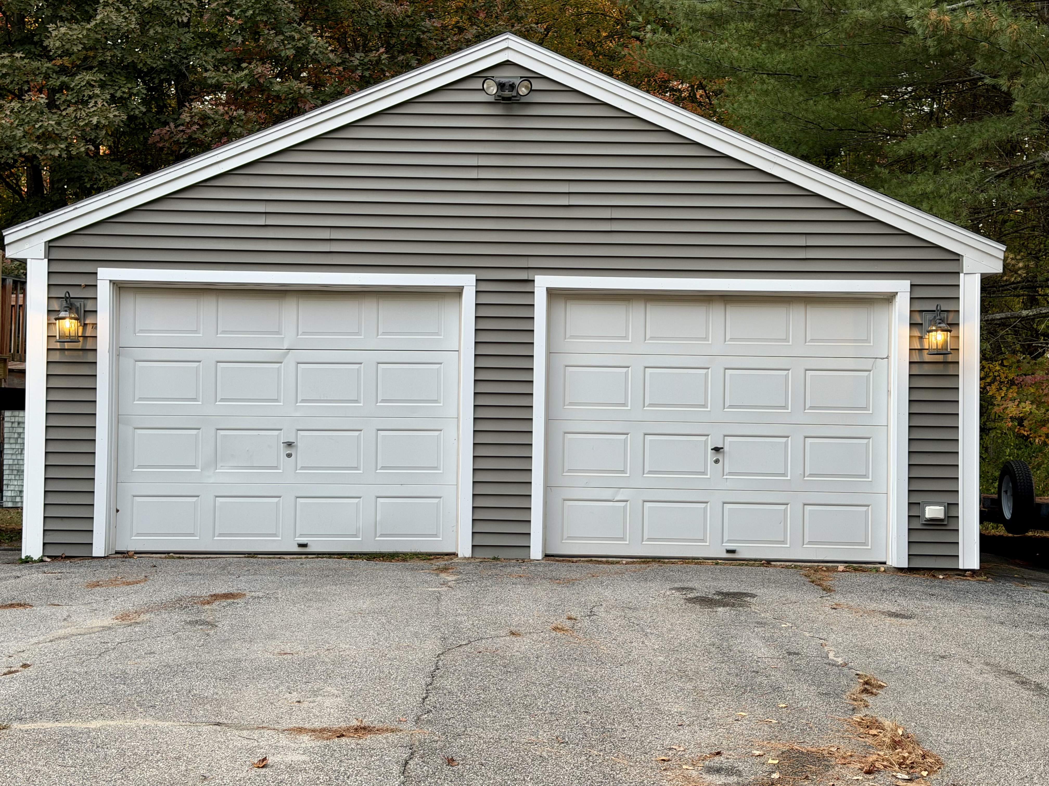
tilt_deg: +1.2
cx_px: 524
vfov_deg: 30.3
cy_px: 393
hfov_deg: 39.7
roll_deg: -0.9
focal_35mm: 48
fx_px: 1455
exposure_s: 1/122
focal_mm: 6.76
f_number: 1.78
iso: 50
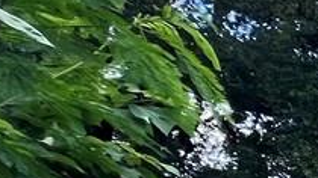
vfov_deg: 9.3
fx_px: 910
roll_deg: -0.2
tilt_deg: -4.9
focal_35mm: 108
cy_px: 501
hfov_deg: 9.8
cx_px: 1092
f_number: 1.8
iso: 32
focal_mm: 1.57
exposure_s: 1/407
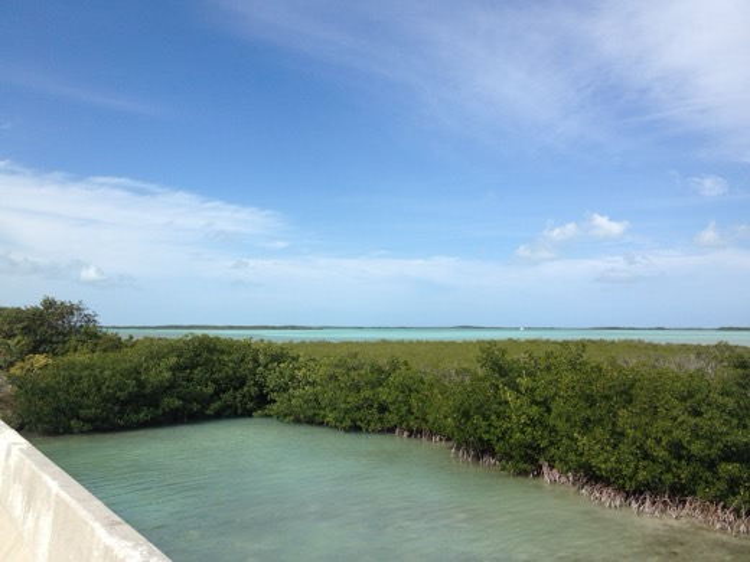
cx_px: 375
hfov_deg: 52.6
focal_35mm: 35
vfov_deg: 40.7
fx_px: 758
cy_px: 281
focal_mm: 4.28
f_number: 2.4
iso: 64
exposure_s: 1/2513
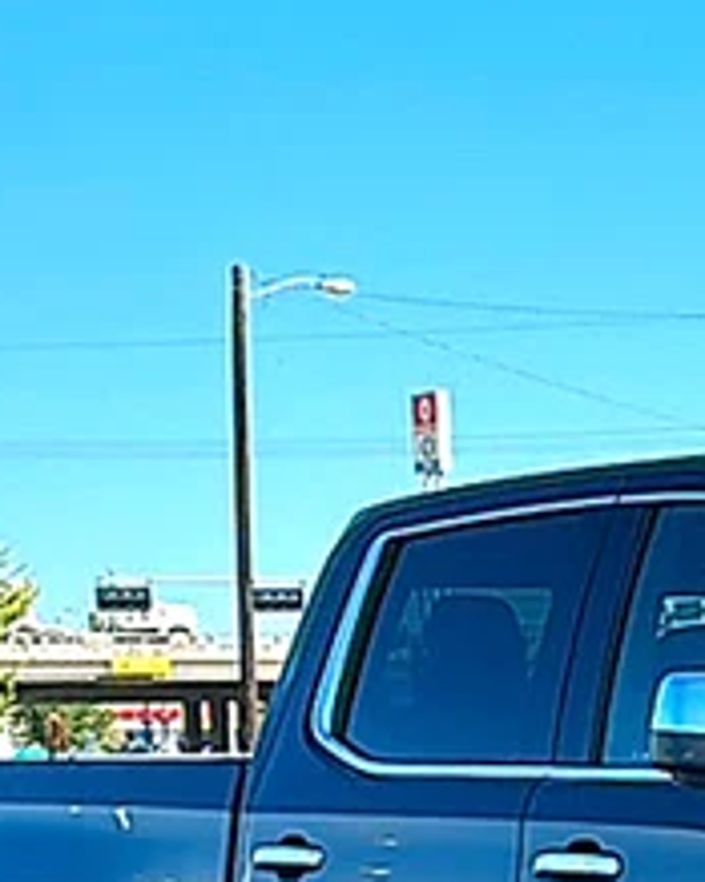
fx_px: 3262
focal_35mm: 125
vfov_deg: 15.0
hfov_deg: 11.7
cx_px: 1124
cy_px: 1009
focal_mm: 6.86
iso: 80
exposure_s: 1/2421
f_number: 1.78
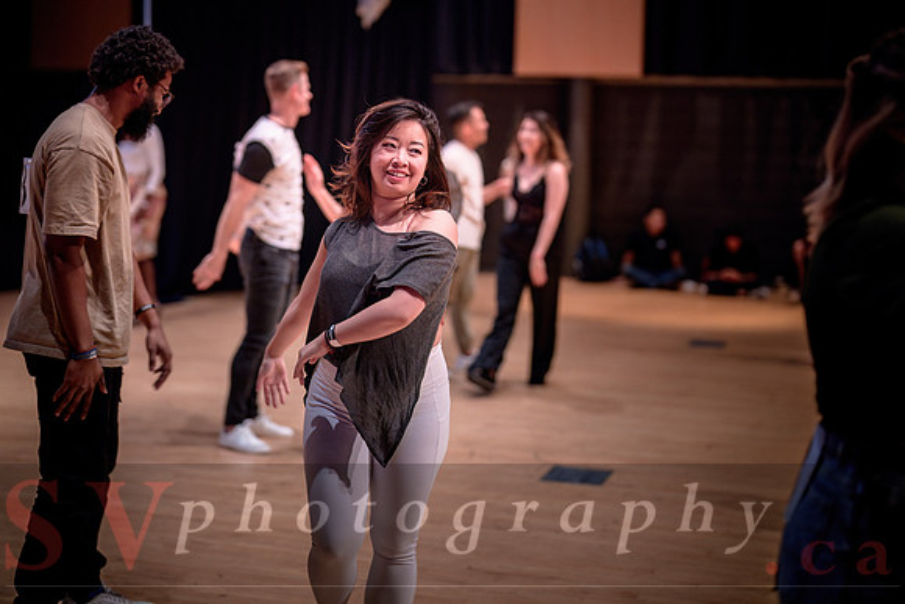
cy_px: 245
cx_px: 426
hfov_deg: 33.7
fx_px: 1494
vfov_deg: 22.8
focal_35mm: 59
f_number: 1.4
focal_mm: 50
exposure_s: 1/250
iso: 1250
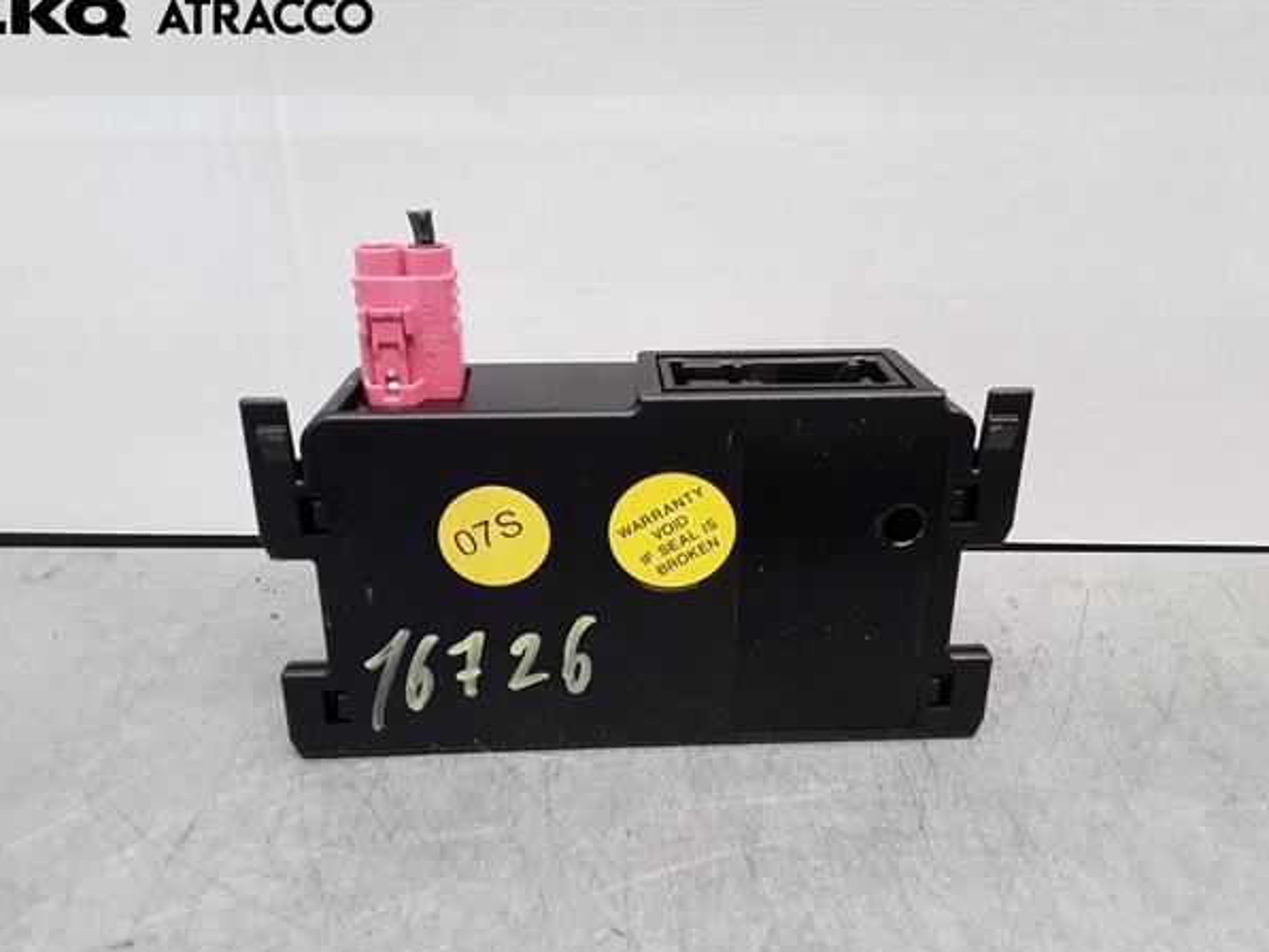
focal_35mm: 30
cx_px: 644
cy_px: 504
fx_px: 1100
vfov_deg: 46.8
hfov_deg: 60.0
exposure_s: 1/50
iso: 50
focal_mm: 2.91
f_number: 1.9
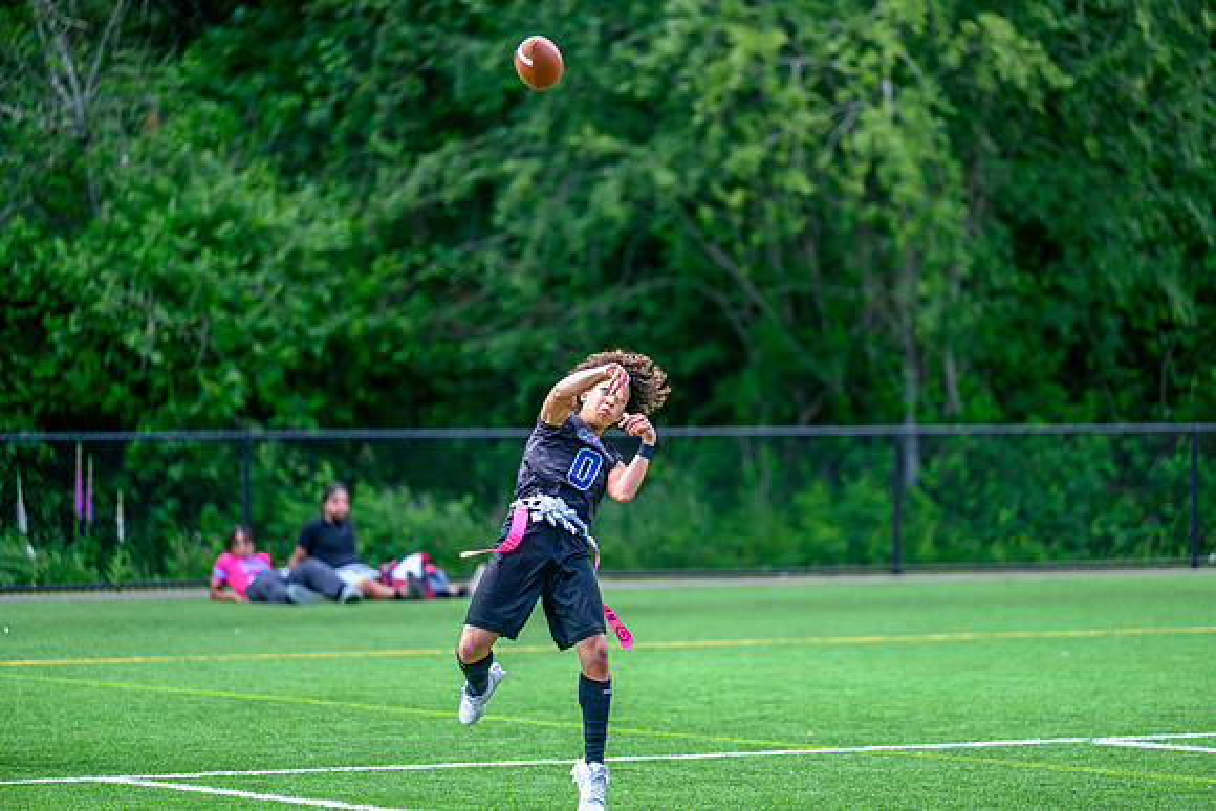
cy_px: 406
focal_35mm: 180
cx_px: 608
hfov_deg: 11.4
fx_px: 6081
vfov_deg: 7.6
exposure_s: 1/2000
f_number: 2.8
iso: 500
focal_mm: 180
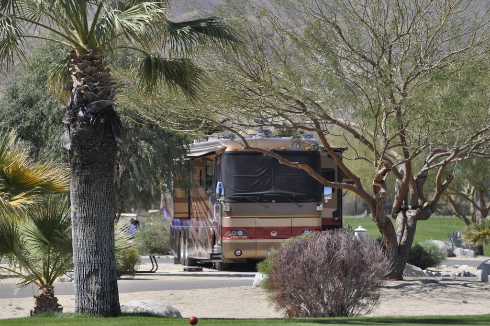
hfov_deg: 6.3
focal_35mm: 330
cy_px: 163
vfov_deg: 4.2
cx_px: 245
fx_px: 4486
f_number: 6.3
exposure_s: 1/640
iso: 200
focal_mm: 220
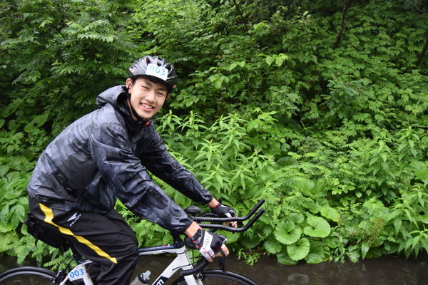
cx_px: 214
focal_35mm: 27
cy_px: 142
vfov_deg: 47.9
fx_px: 321
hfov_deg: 67.4
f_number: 3.5
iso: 1400
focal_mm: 18
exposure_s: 1/500
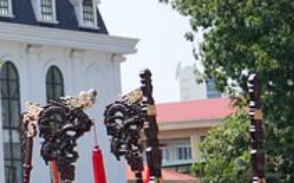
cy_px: 119
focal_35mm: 202
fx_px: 1617
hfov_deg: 9.2
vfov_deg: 6.5
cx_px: -444
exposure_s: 1/800
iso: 100
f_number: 2.8
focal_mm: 35
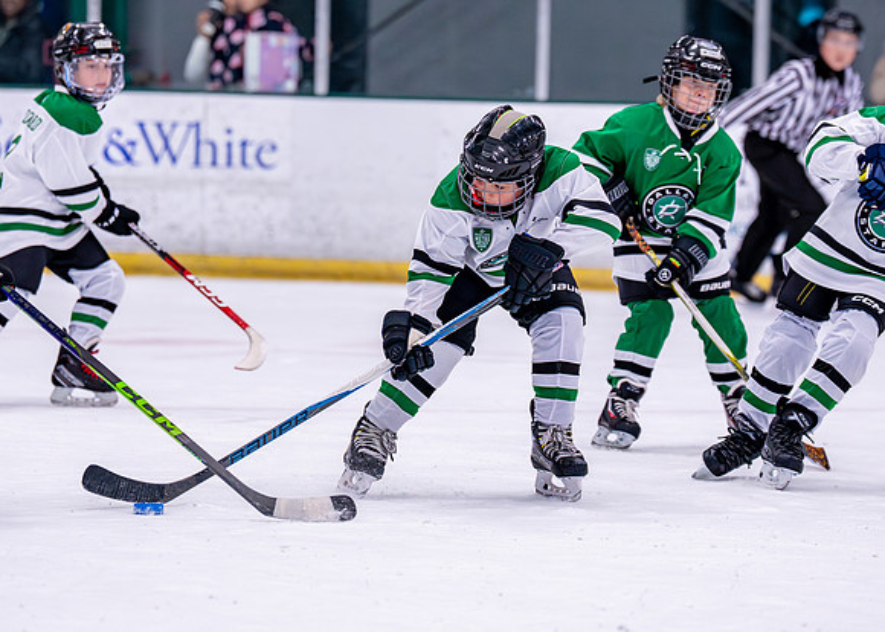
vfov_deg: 6.5
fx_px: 5538
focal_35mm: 220
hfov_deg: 9.1
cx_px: 534
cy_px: 300
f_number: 2.8
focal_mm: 132
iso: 2500
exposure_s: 1/1250
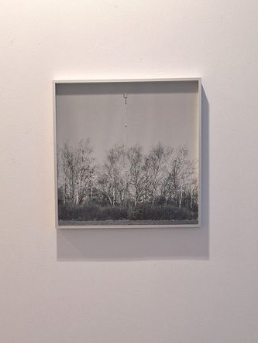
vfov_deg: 35.4
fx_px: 527
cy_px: 258
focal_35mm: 53
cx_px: 133
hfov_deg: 27.5
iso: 200
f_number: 1.8
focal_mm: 5.54
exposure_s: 1/50
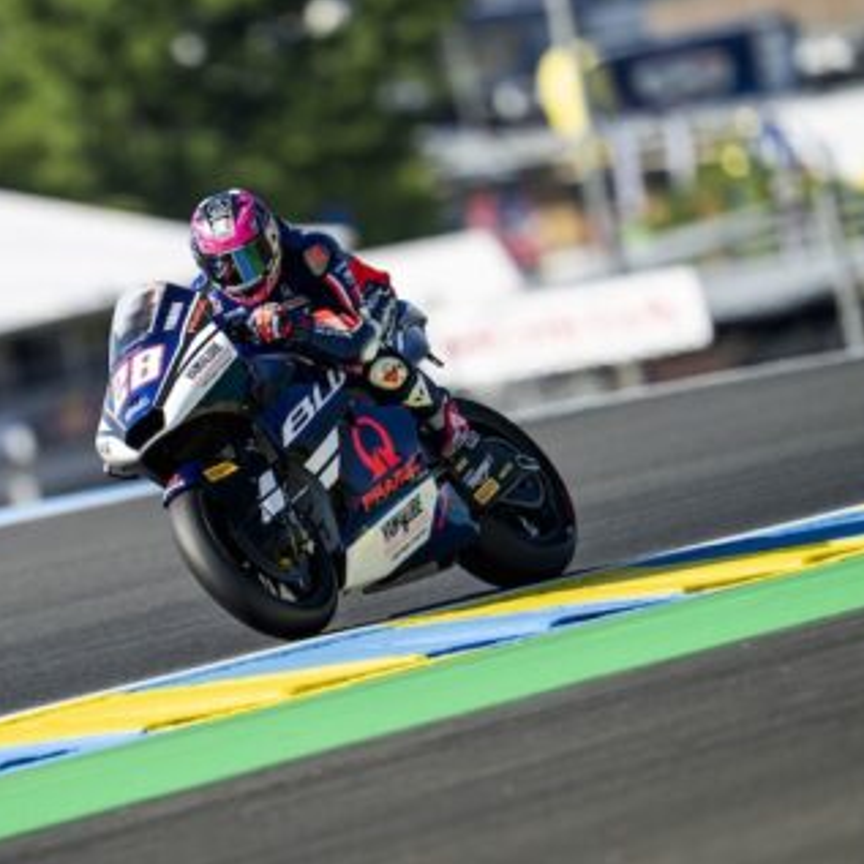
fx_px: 14515
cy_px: 431
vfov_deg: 3.4
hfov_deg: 3.4
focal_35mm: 514
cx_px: 234
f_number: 3.5
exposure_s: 1/1250
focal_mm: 400
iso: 125
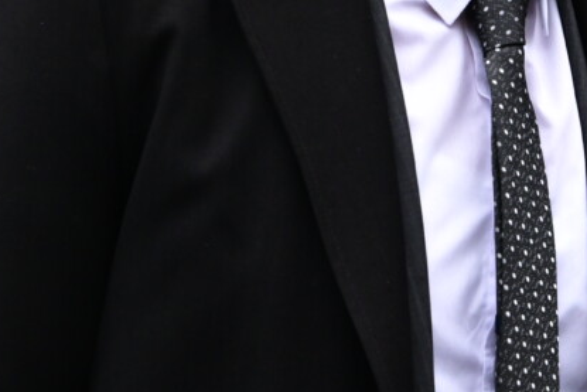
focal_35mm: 188
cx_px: 535
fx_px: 3066
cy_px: -11
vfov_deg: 7.3
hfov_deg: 10.9
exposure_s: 1/1000
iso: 2500
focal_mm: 65
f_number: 6.3
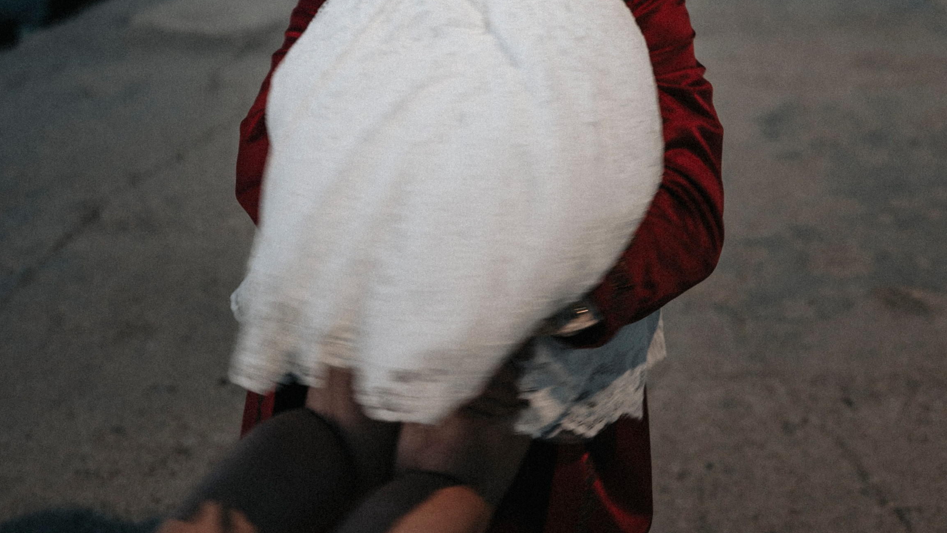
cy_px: -52
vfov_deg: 23.0
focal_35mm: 49
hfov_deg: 42.1
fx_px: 1230
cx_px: 474
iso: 400
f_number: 1.7
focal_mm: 28
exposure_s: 1/80
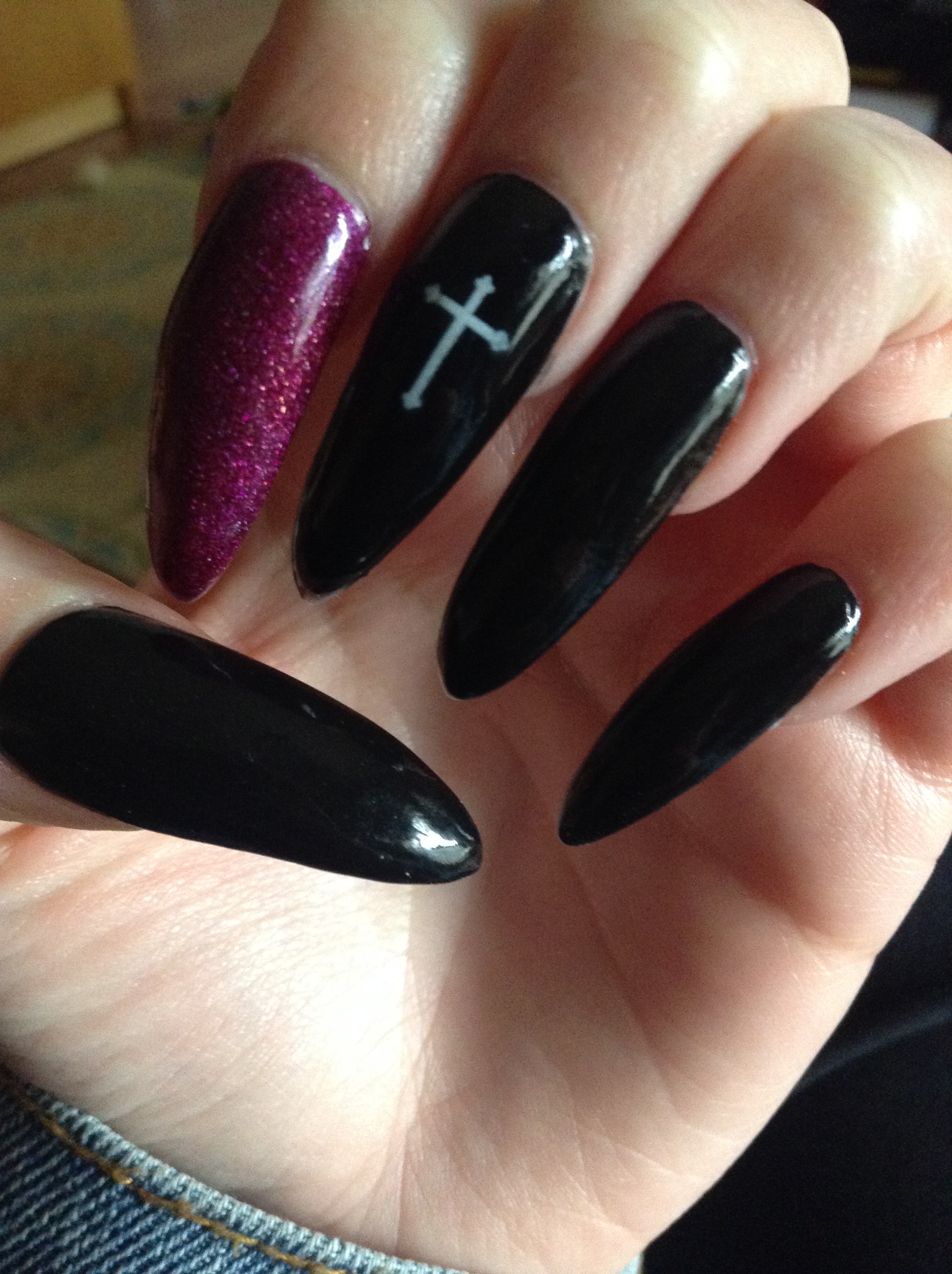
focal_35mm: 33
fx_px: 1213
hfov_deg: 42.8
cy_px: 637
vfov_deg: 55.4
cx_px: 476
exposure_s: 1/24
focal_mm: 3.3
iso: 250
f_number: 2.4
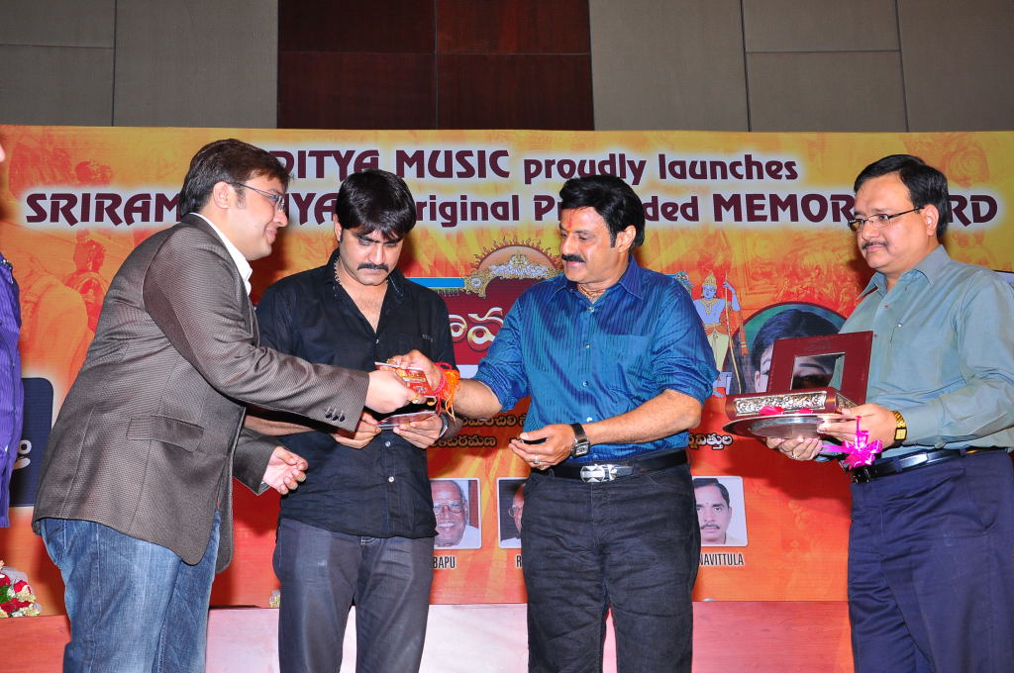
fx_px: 1477
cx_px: 507
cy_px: 336
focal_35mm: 52
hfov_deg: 37.9
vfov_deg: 25.7
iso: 500
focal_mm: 35
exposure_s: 1/160
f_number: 8
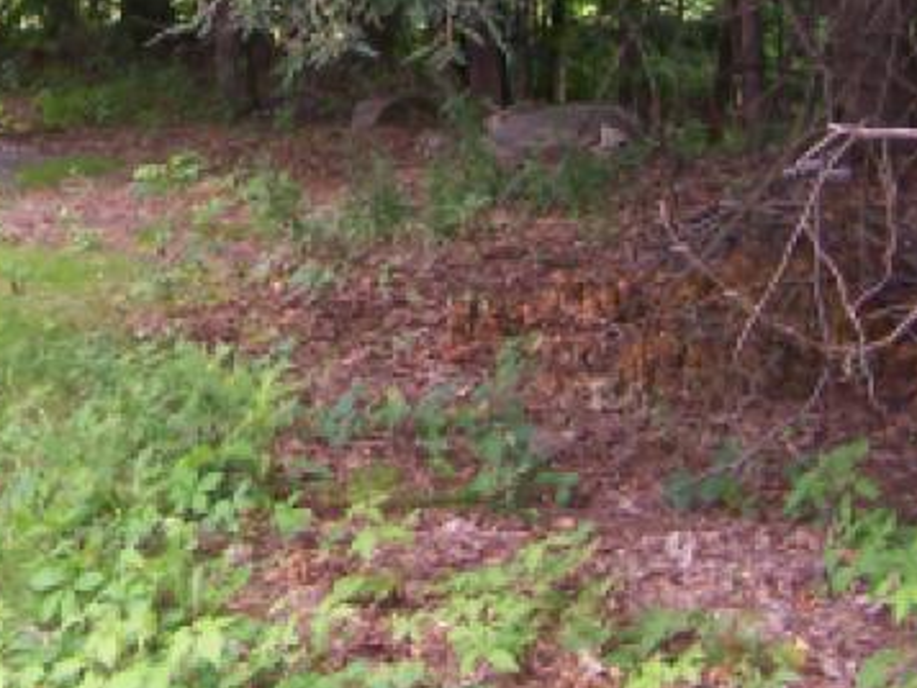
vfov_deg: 13.2
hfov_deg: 17.6
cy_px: -189
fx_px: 2888
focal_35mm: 109
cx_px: 3
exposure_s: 1/60
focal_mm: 6.3
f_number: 2.8
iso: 140
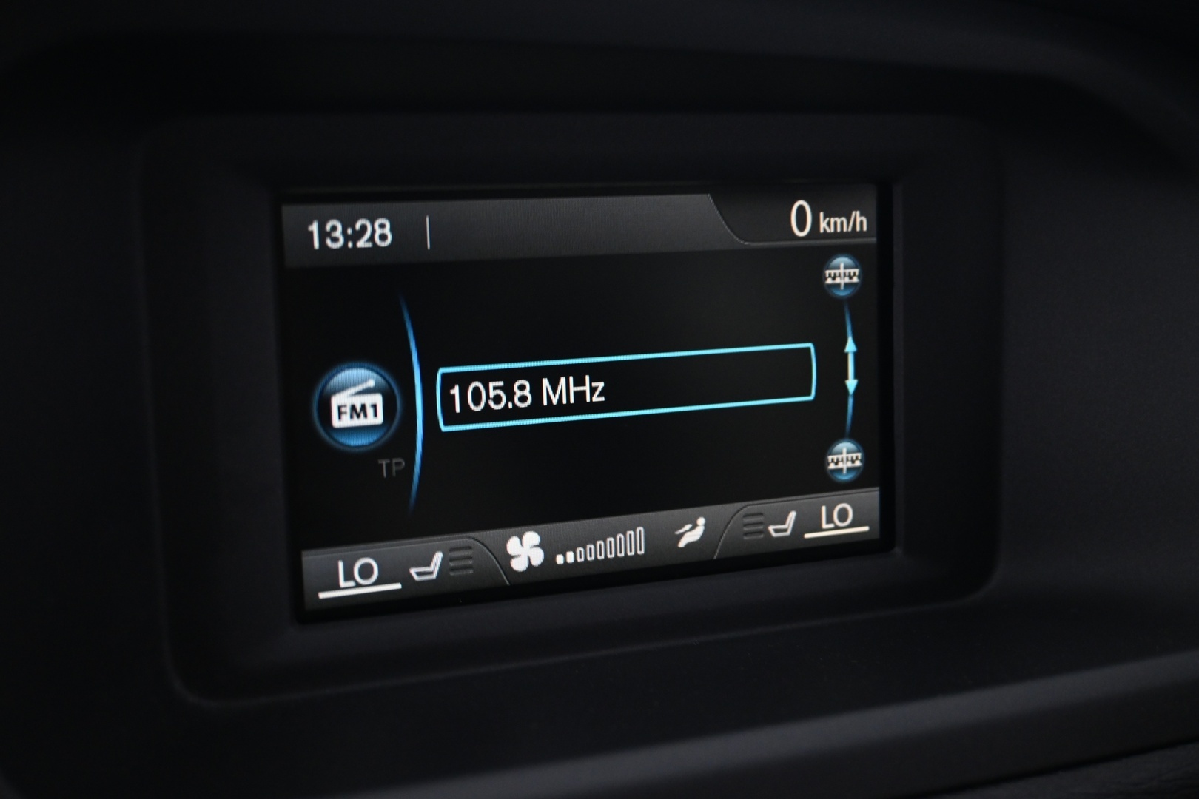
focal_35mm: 42
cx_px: 600
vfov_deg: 31.9
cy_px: 400
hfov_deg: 46.4
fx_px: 1399
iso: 1600
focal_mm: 28
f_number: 4.5
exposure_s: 1/8
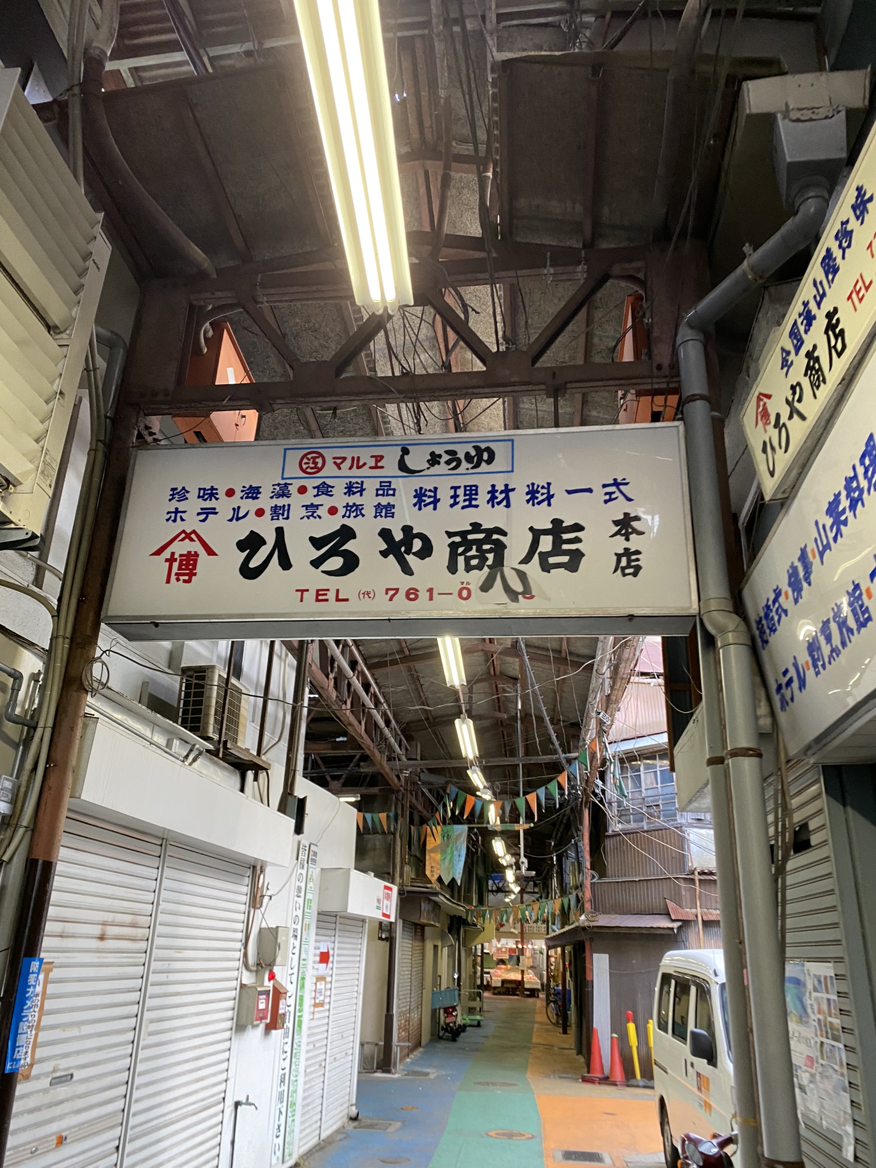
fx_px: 877
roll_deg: -4.7
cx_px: 438
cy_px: 584
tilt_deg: +23.7
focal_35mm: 26
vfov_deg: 67.3
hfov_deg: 53.1
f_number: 1.8
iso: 125
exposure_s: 1/60
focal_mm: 4.25
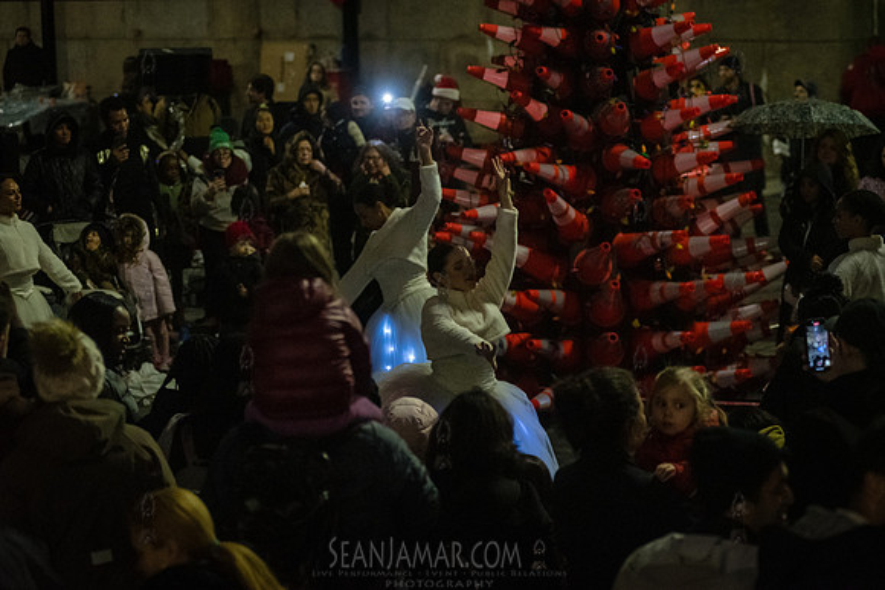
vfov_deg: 12.7
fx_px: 2651
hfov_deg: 18.9
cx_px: 462
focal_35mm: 108
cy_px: 294
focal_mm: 100
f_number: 3.2
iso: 8000
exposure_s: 1/250
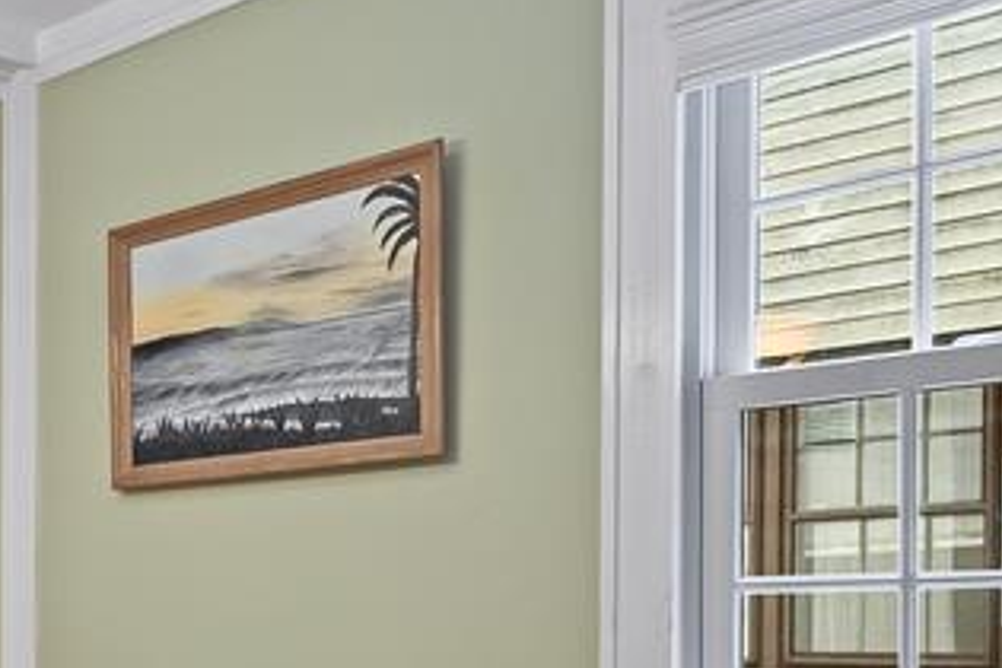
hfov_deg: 29.2
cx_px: -366
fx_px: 1447
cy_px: 644
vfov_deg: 24.9
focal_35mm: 52
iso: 800
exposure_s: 1/15
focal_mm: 16
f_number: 7.1
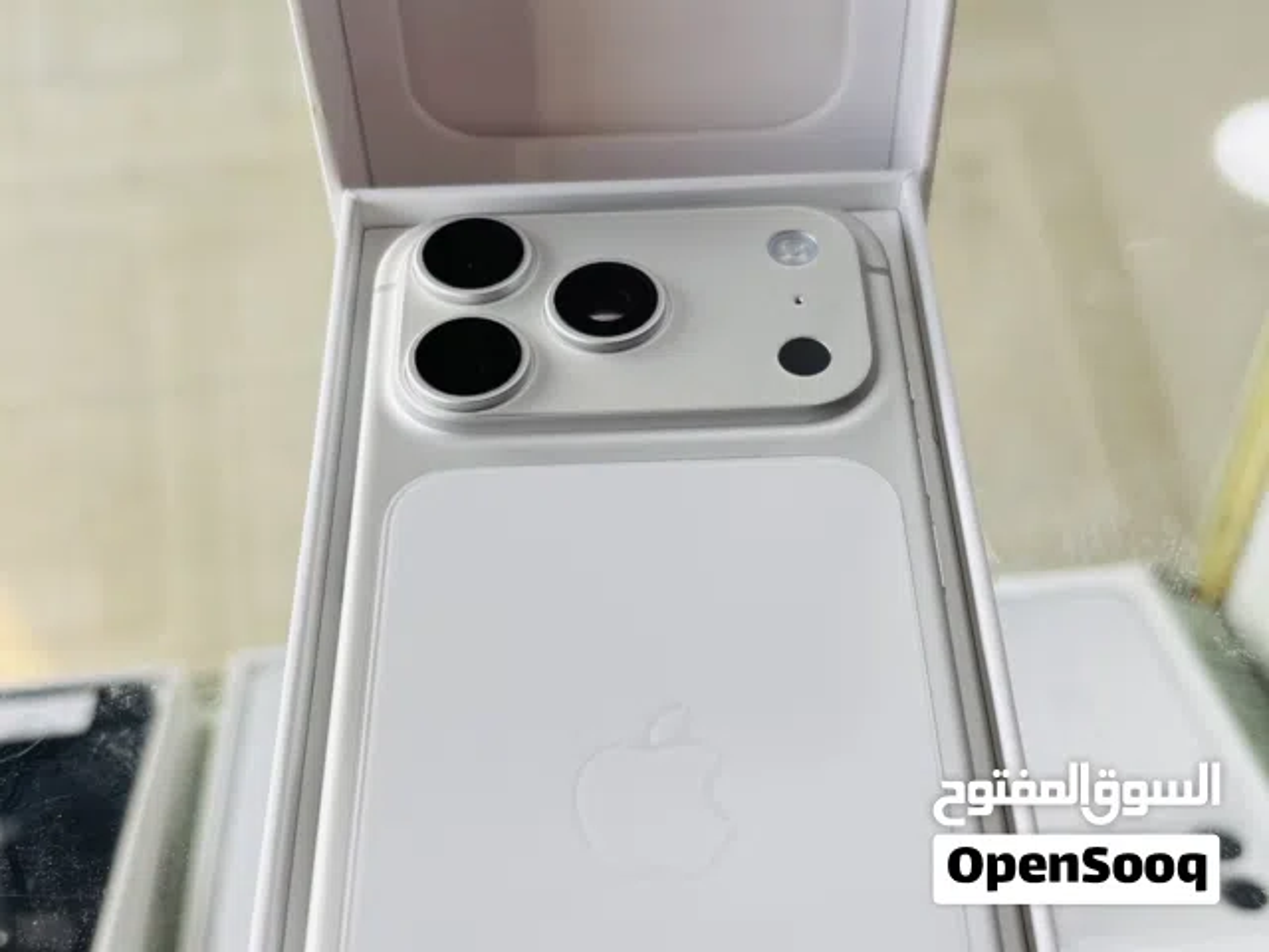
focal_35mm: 26
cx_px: 634
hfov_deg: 67.3
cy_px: 476
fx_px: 953
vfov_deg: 53.1
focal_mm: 5.96
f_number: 1.6
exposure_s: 1/192
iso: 40
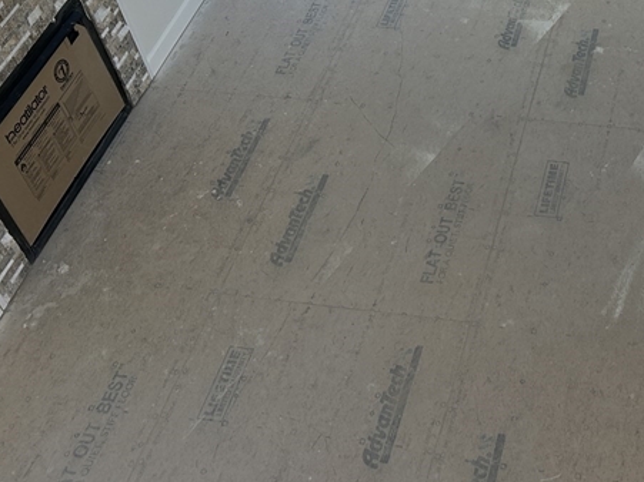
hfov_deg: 31.1
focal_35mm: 59
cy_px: -26
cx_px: 588
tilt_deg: -40.6
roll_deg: +3.4
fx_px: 1097
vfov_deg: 23.5
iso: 50
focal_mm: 5.7
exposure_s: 1/268
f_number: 1.5
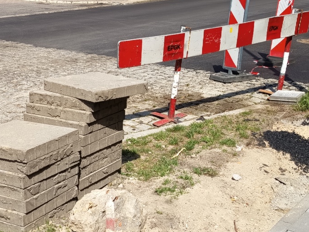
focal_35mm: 60
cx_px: 153
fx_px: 536
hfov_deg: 32.2
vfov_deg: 24.4
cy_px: 143
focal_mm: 5.27
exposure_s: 1/519
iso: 52
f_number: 1.7
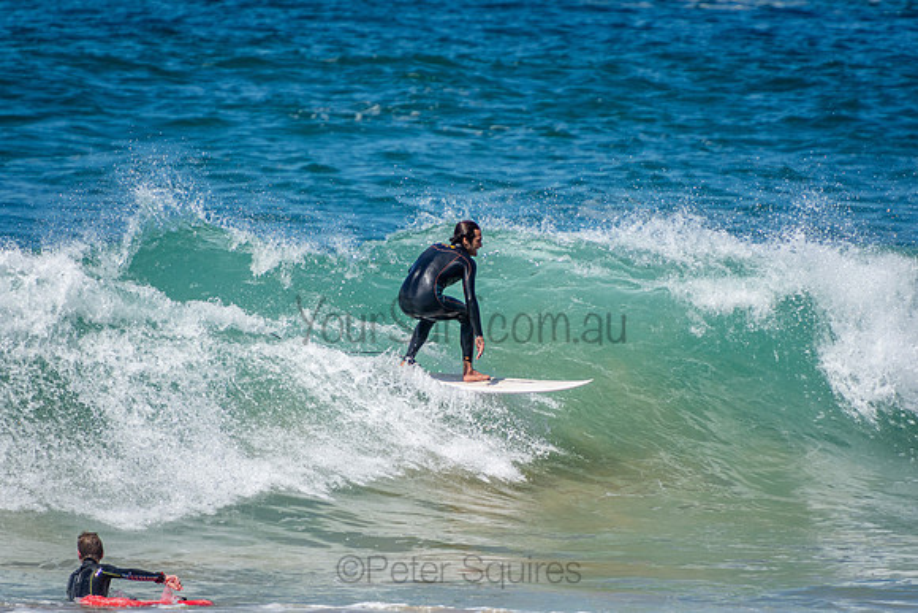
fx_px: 15303
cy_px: 306
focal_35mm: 600
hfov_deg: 3.4
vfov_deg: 2.3
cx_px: 459
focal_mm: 400
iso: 360
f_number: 5.6
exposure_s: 1/2000
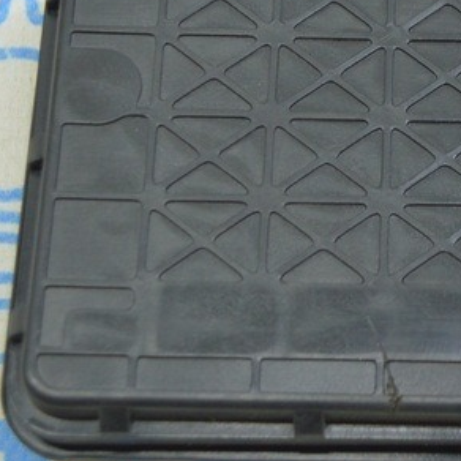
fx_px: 2155
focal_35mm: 143
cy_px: 84
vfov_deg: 12.2
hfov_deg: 12.1
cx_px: 470
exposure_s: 1/20
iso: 400
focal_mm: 32
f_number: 5.6
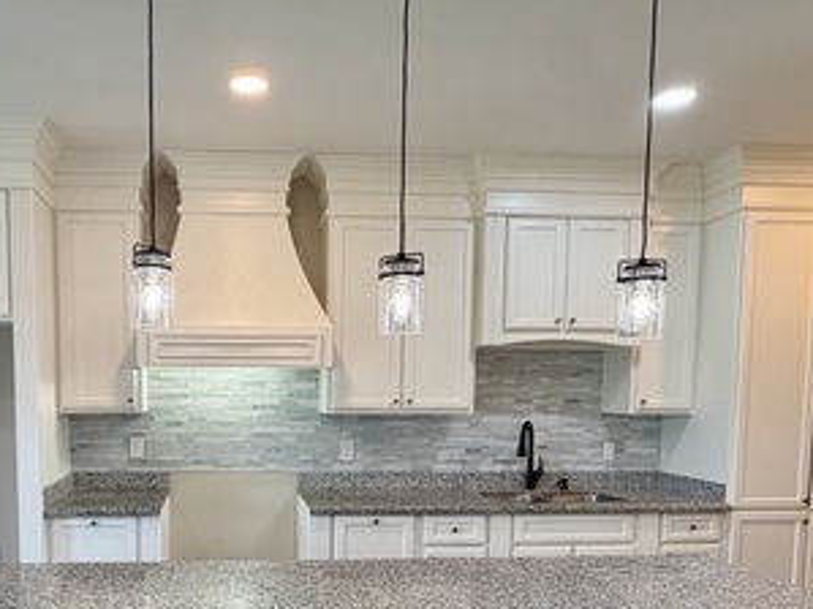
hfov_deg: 58.6
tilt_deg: -4.5
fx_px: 704
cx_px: 272
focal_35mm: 30
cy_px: 449
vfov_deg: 45.3
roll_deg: +0.2
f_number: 2.2
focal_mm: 2.22
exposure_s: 1/120
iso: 200
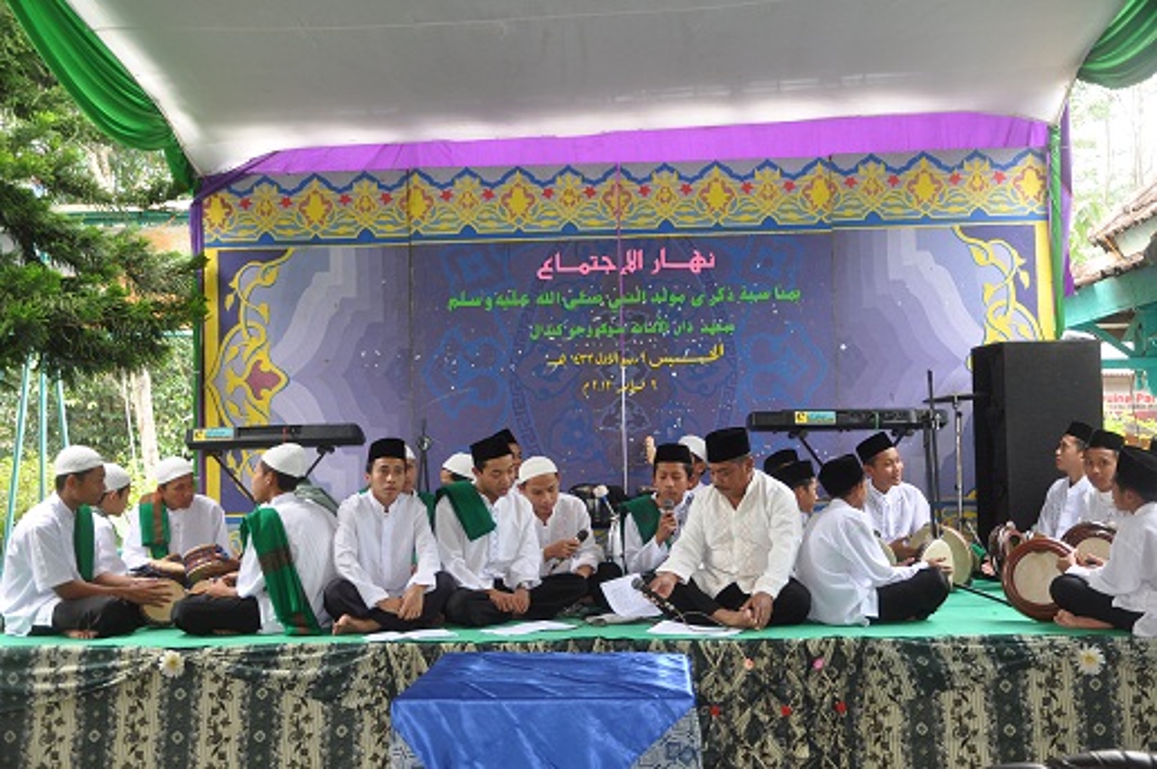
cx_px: 578
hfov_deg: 46.4
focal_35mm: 42
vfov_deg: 31.8
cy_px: 384
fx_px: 1348
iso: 400
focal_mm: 28
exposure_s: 1/80
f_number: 4.5
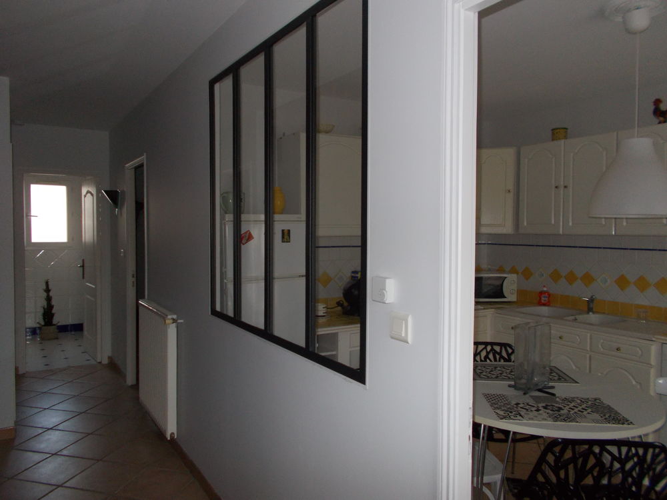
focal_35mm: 26
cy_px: 250
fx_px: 501
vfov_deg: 53.1
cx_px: 334
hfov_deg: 67.3
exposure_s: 1/25
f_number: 3.2
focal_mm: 4.6
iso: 200
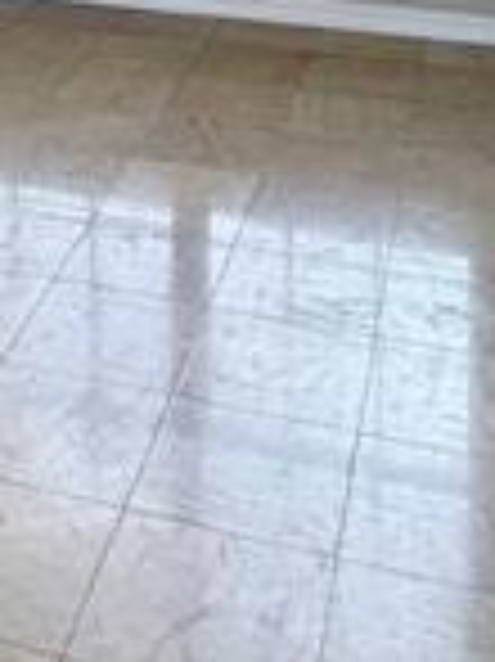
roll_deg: +1.6
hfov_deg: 19.6
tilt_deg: -4.2
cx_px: 0
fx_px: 1394
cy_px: -333
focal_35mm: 73
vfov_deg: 22.1
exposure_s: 1/120
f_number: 2.2
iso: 200
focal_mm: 2.22
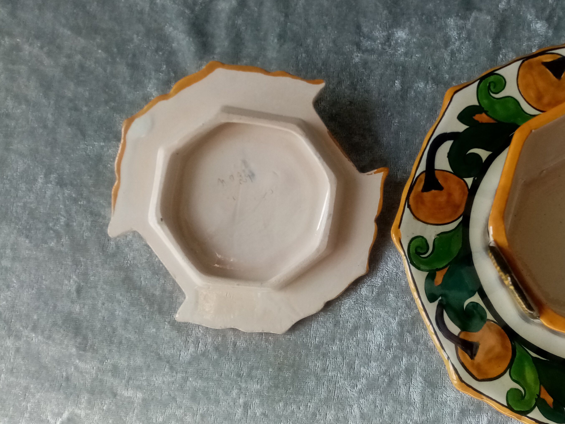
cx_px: 401
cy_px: 235
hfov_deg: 45.7
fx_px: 653
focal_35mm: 40
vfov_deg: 35.9
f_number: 1.8
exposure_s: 1/115
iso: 105
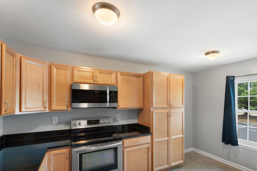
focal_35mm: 18
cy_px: 102
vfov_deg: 66.8
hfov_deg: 89.6
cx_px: 143
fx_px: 128
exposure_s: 1/1000
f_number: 8
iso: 800
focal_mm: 10
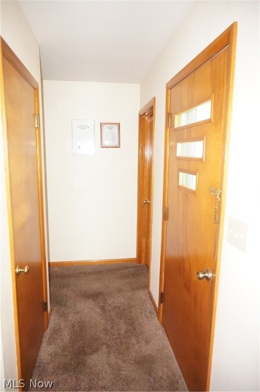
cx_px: 130
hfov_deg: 53.0
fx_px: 261
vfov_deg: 73.8
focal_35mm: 24
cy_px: 196
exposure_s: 1/60
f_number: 3.5
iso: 8000
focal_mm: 16
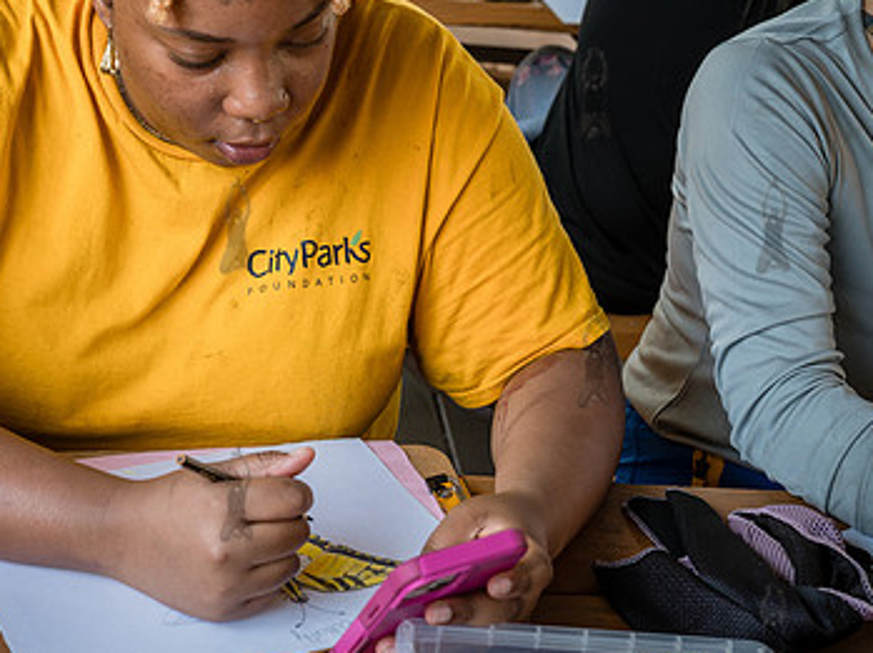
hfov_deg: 30.1
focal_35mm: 64
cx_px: 317
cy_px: 224
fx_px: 1612
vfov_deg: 22.8
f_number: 5
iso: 200
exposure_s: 1/160
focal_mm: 36
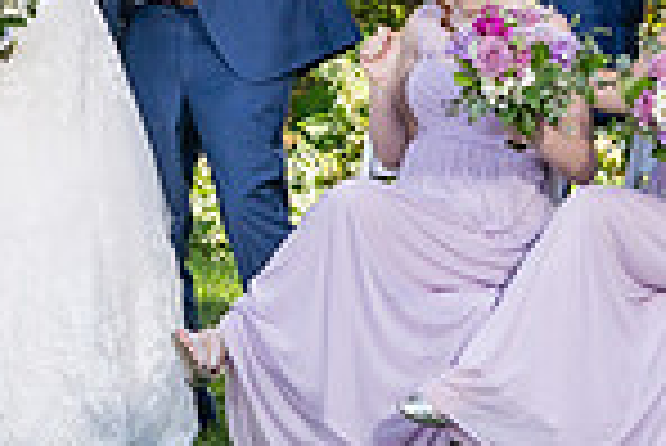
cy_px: -79
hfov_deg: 7.0
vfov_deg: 4.7
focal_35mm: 294
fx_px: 5444
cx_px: 108
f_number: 6.3
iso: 200
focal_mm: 73
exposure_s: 1/200
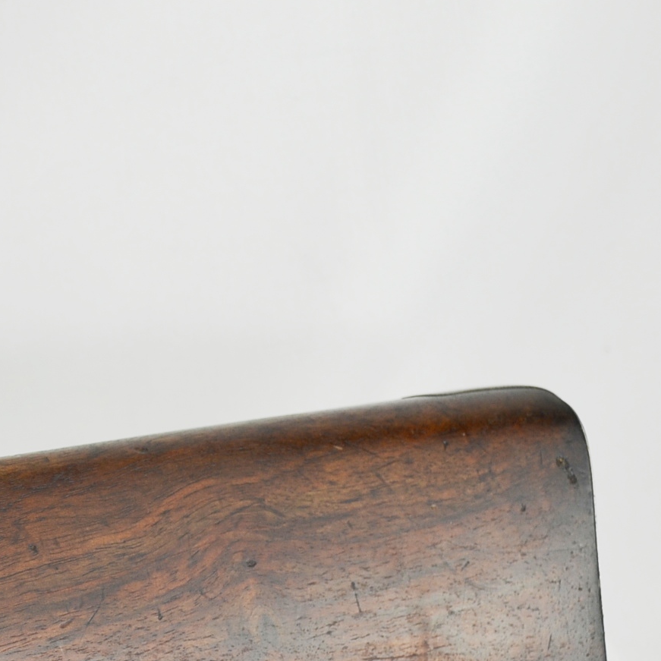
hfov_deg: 11.8
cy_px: 614
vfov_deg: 12.0
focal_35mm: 144
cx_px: -155
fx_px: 3111
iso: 220
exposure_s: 1/125
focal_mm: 40
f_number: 5.6
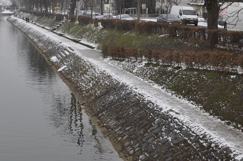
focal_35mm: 76
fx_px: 514
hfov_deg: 24.4
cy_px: -9
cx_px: -40
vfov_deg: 17.3
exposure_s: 1/320
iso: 200
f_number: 9
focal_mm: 21
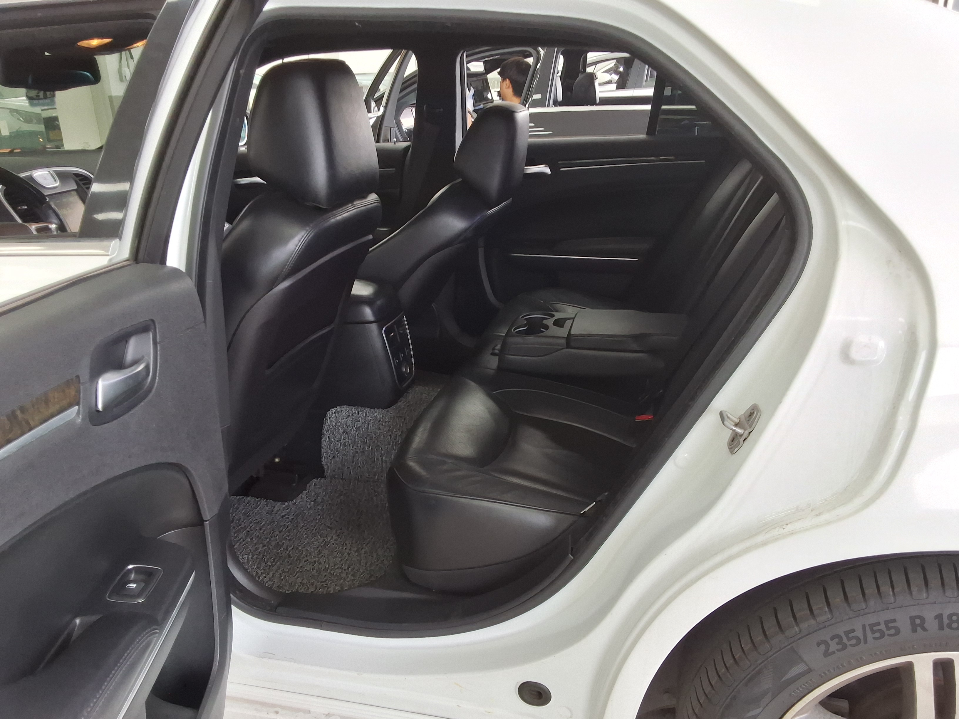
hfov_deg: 63.4
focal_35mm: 28
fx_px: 776
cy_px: 360
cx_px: 480
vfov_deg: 49.7
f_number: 1.9
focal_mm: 2.91
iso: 50
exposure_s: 1/120
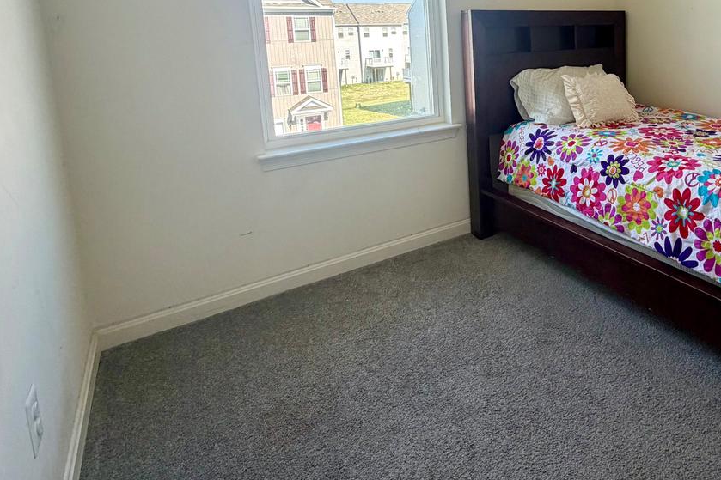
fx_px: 501
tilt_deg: -7.3
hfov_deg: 65.2
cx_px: 576
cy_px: 92
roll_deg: +1.8
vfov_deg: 48.2
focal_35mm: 25
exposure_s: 1/121
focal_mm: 2.22
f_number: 2.2
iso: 160
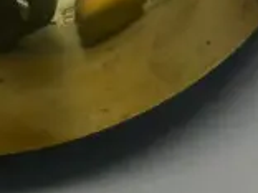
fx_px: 1953
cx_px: -20
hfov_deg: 7.5
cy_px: -356
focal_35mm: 262
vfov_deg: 5.4
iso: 3200
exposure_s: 1/250
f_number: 4.5
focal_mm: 20
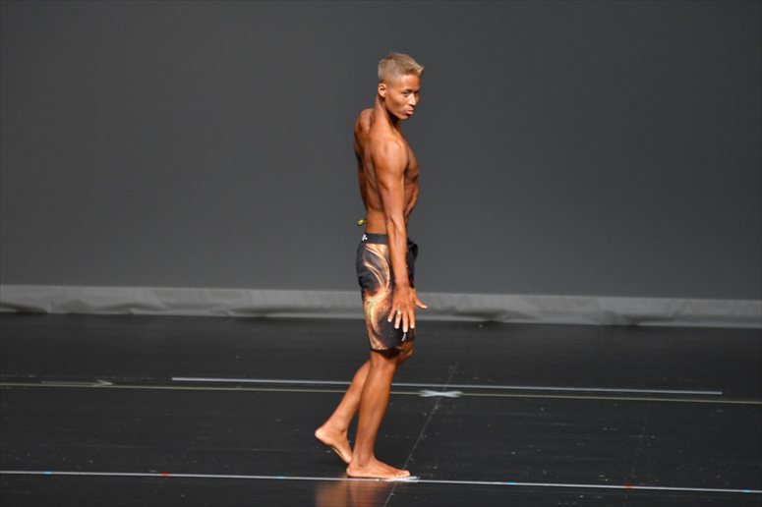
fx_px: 6664
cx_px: 381
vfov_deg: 4.4
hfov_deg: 6.5
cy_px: 254
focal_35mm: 315
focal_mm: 210
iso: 2500
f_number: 5.6
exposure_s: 1/400
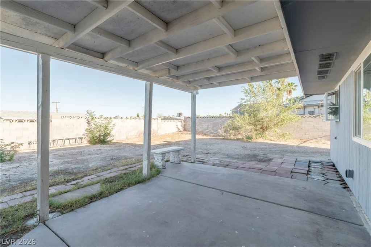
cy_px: 124
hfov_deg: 96.8
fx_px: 165
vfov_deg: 73.7
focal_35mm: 16
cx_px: 186
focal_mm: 16
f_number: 8
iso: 200
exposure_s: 1/250
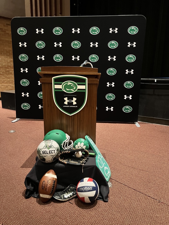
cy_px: 112
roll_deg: -1.5
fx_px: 169
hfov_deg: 53.1
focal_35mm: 26
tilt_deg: -12.7
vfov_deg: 67.3
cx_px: 84
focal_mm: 5.7
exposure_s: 1/30
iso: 800
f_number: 1.5
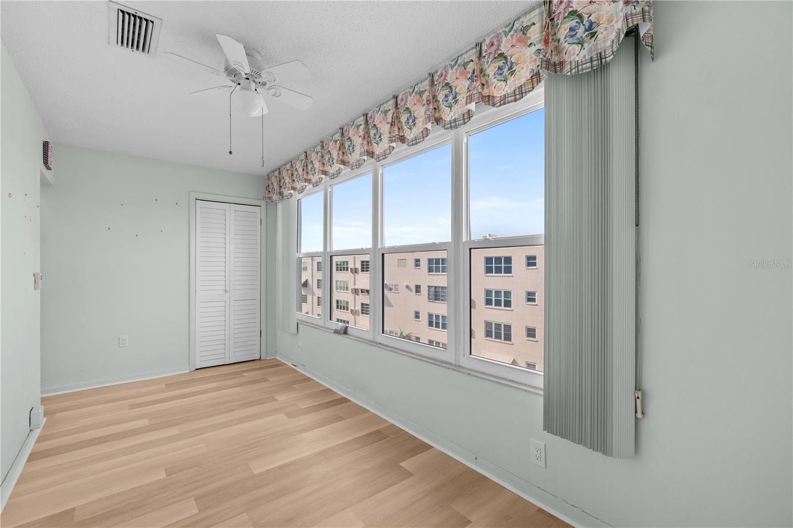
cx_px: 396
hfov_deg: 100.4
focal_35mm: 15
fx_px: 330
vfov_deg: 77.3
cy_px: 264
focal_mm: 10
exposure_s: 1/13
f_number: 7.1
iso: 100
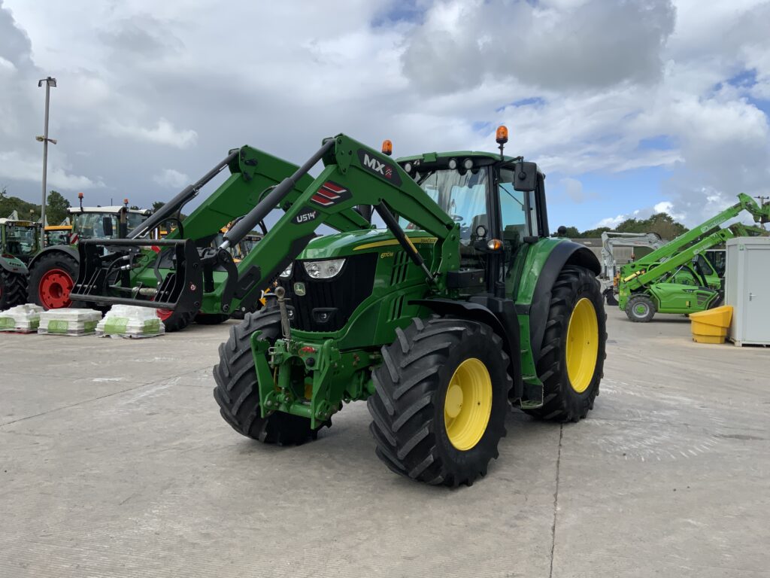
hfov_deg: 61.7
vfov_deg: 48.2
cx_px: 385
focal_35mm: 29
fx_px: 645
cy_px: 289
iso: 16
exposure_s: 1/1730
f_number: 1.8
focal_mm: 3
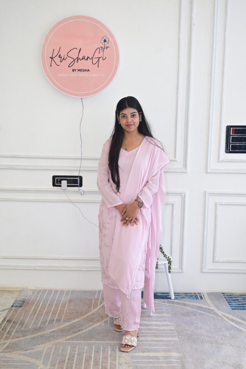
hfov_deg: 36.9
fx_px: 369
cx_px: 123
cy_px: 184
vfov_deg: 53.1
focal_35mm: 36
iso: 250
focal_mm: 36
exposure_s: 1/125
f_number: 5
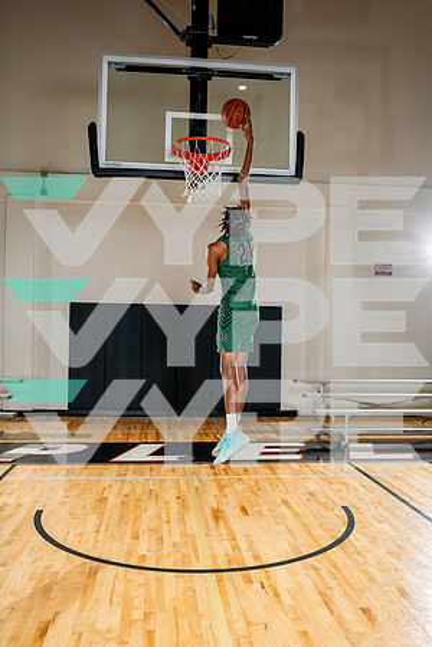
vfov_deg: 58.7
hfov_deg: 41.1
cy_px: 324
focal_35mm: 32
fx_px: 576
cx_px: 216
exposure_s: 1/250
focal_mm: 32
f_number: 7.1
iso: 250
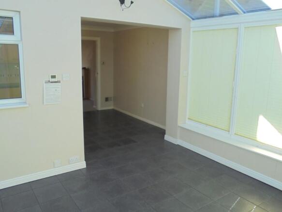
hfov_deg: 61.7
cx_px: 141
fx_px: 236
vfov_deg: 48.2
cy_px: 106
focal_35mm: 29
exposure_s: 1/80
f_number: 3.7
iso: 100
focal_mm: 5.3
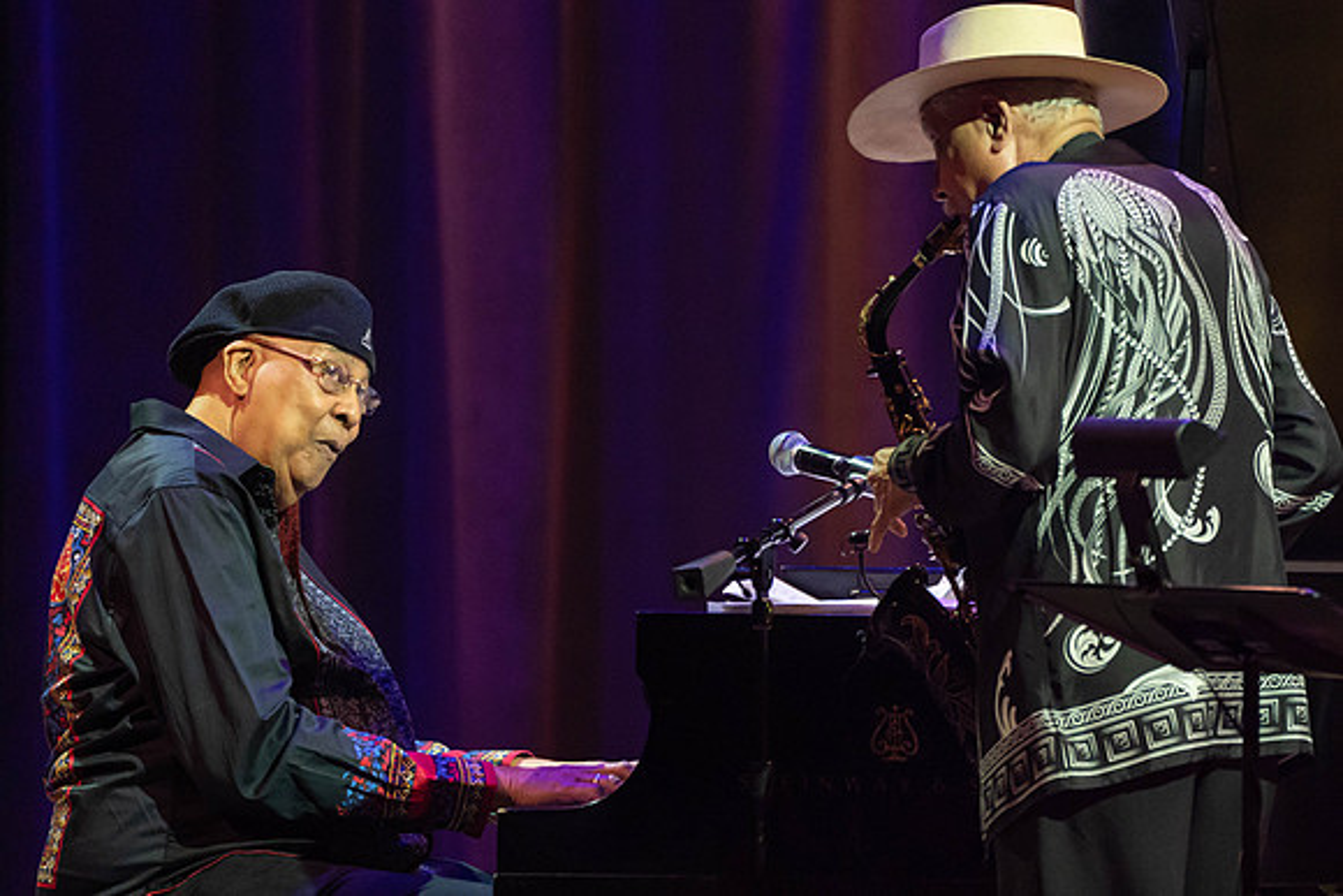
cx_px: 741
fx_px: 20804
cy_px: 545
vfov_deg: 2.5
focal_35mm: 558
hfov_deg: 3.7
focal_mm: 400
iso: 3200
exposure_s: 1/250
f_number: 5.6
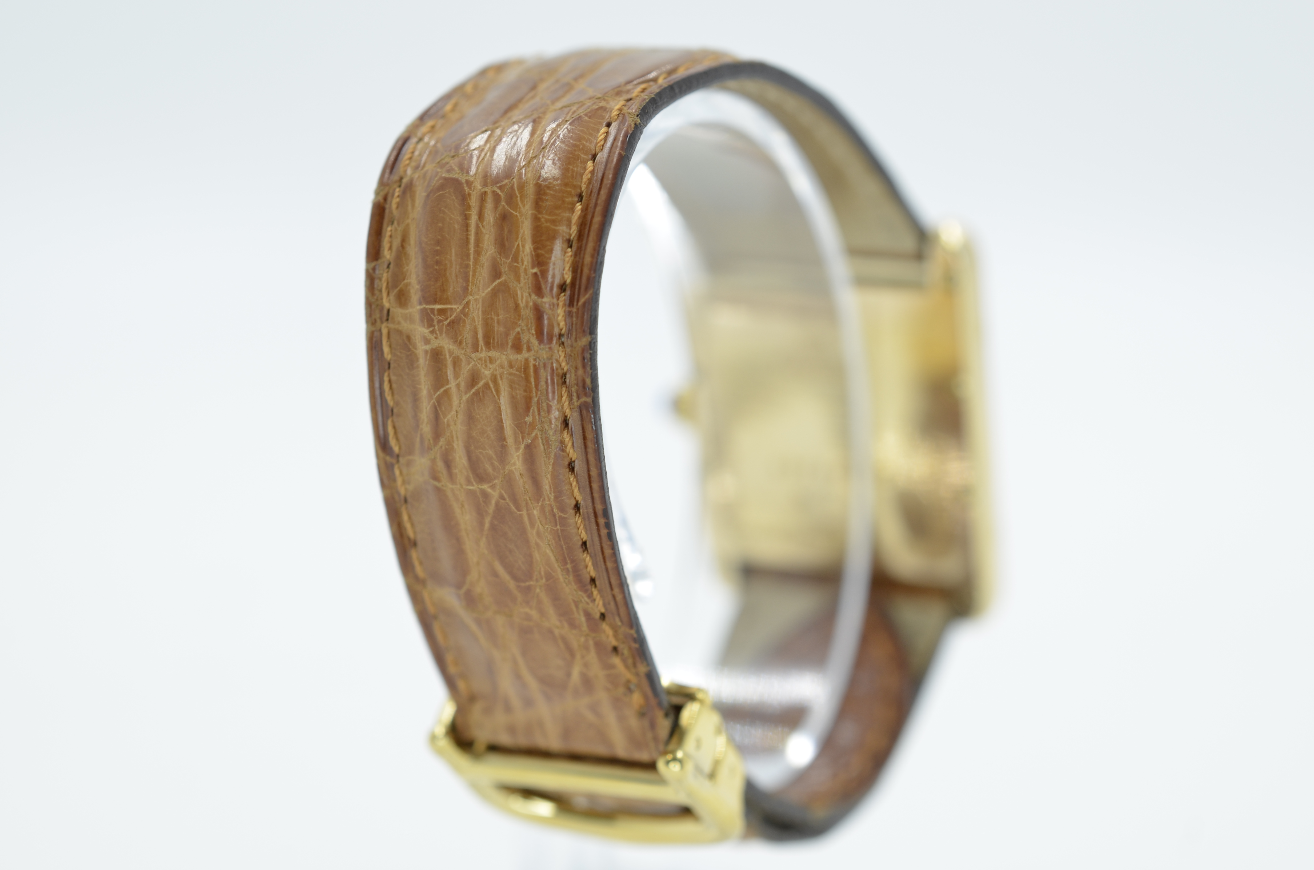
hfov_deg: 33.5
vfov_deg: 22.5
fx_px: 2185
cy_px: 435
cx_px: 657
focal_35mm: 60
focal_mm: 40
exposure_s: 1/50
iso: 160
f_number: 8
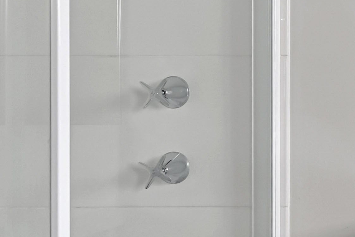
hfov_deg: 21.0
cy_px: 79
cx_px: 587
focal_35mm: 75
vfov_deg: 18.2
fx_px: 740
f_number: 4.5
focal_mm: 14
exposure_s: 1/4
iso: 100
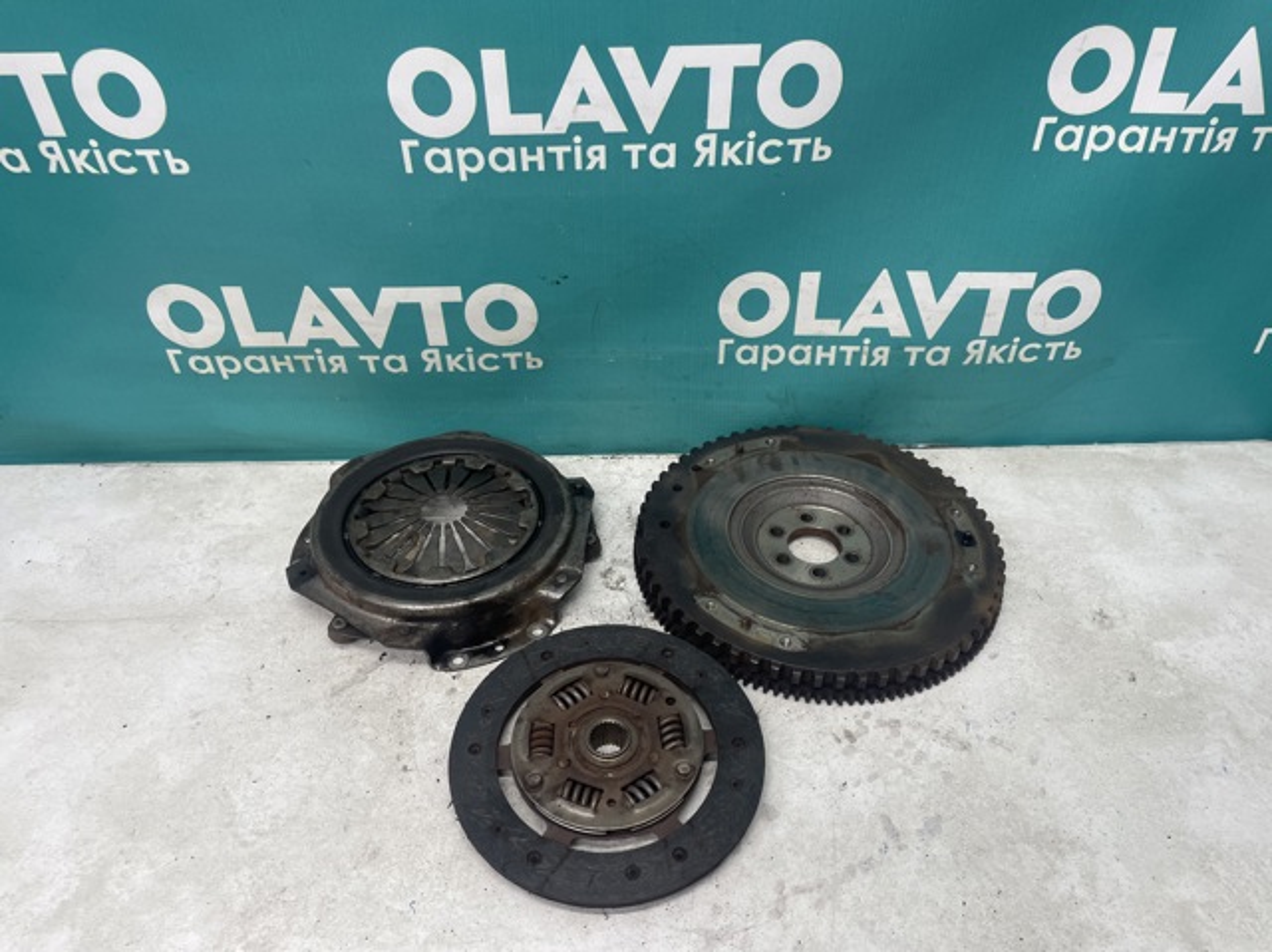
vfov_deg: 53.0
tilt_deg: -40.1
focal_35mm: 26
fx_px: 955
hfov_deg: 67.3
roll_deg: -1.0
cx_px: 636
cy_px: 476
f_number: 1.6
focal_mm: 4.2
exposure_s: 1/100
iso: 80
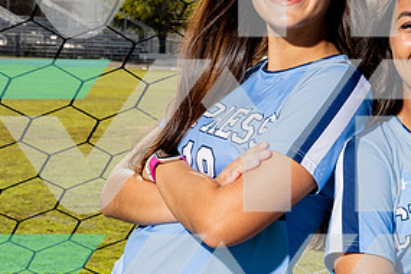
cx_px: 327
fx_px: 1301
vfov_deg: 12.0
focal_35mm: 114
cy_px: 136
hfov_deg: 17.8
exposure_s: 1/250
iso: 200
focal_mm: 56
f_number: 11
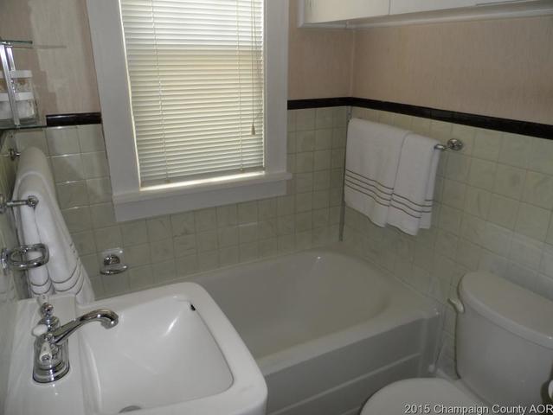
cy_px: 208
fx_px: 384
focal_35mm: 24
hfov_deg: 71.6
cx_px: 276
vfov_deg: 56.9
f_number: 3.2
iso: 100
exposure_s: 1/30
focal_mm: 4
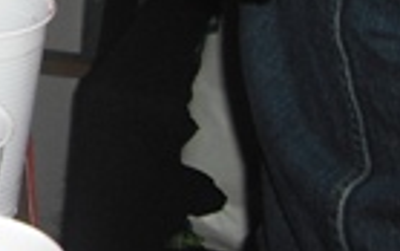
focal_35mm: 204
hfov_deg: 9.1
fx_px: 2225
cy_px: -407
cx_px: -599
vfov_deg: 6.1
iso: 100
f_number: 2.8
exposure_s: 1/60
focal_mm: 6.2
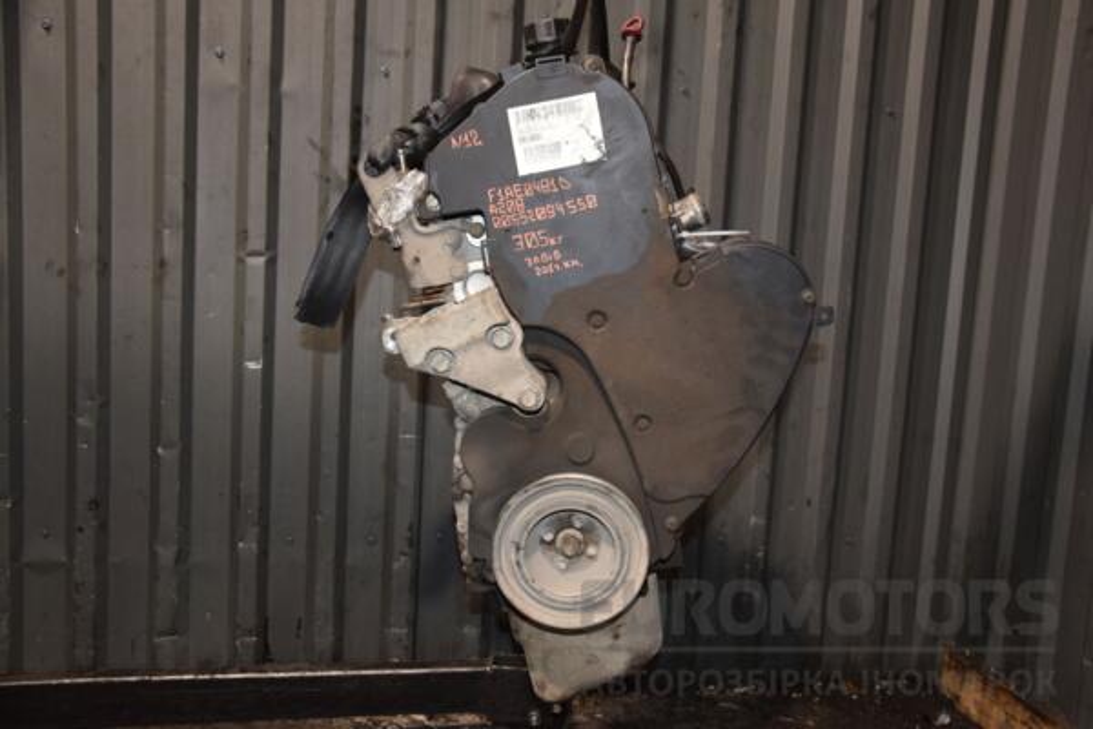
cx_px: 546
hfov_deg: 53.1
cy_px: 364
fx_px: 1093
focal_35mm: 36
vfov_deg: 36.9
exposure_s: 1/60
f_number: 5
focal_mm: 24
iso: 800
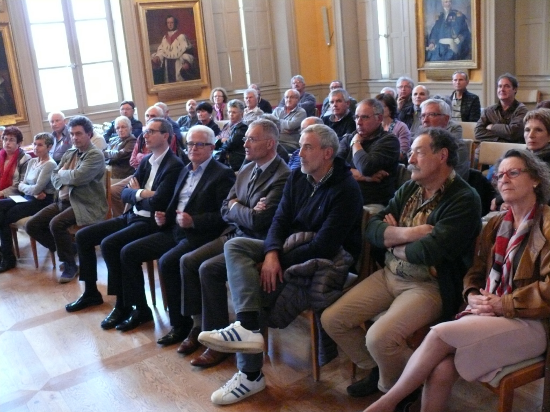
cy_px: 206
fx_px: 556
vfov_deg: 40.7
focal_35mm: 35
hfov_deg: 52.6
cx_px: 275
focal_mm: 7.4
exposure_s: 1/25
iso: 800
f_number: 2.8
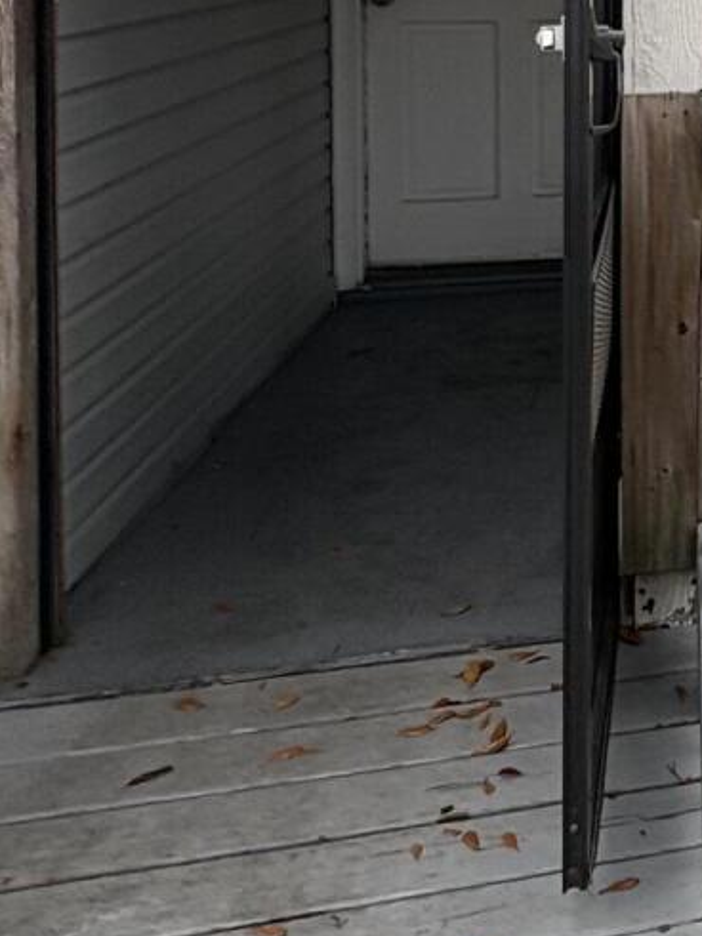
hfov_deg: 20.2
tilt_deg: -1.3
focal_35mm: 57
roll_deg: -1.0
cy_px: -34
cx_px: 1185
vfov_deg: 30.9
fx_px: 1542
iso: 64
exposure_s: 1/166
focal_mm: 2.22
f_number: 2.2
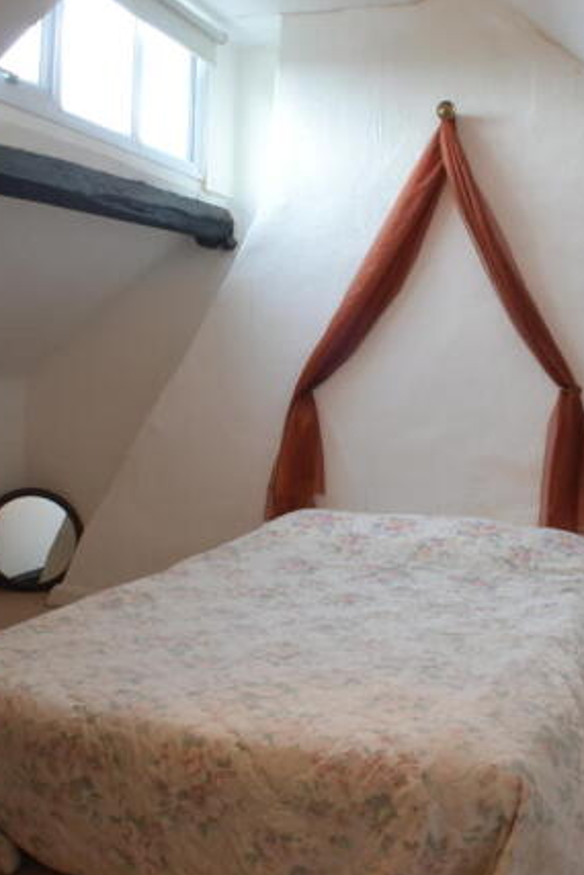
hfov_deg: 28.8
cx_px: 446
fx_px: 1118
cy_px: 444
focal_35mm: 46
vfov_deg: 42.7
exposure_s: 1/25
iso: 400
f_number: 3.8
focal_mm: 20
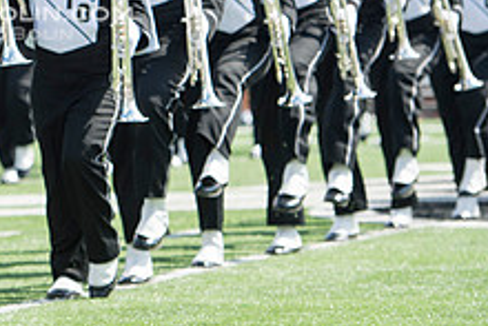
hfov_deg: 6.5
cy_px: -67
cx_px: -20
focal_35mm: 316
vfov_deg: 4.3
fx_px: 4286
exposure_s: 1/1000
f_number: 4.5
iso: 200
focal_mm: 120
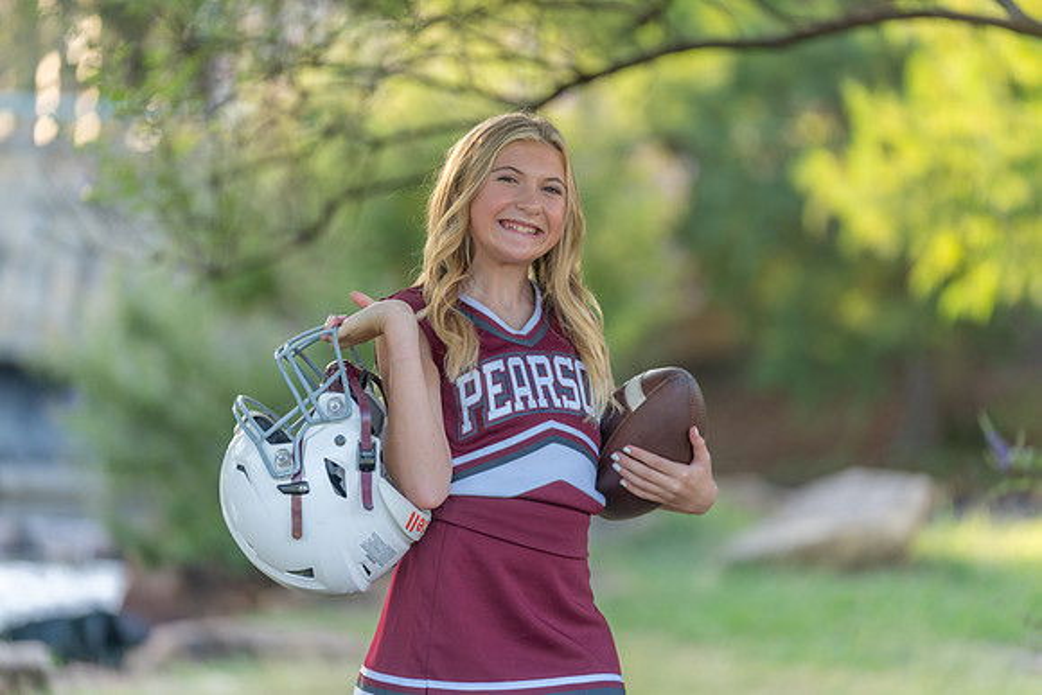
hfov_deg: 12.8
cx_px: 521
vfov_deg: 8.5
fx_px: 4661
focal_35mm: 161
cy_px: 348
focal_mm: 161
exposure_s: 1/320
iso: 320
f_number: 2.8
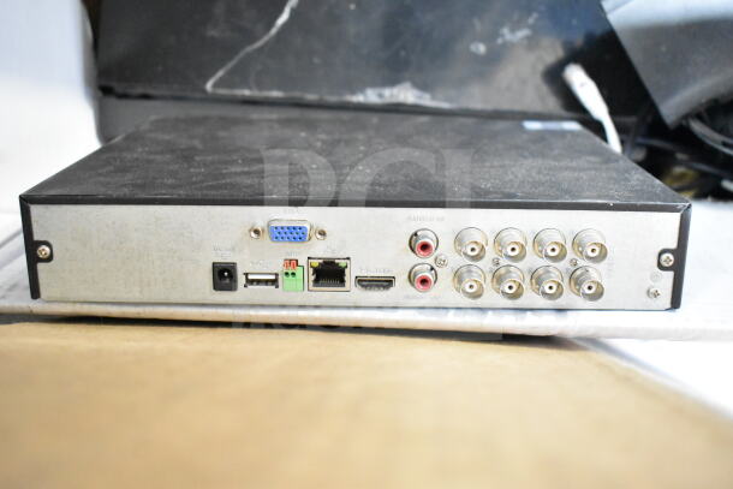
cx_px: 366
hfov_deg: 46.4
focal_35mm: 42
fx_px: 855
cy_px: 244
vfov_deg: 31.9
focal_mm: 28
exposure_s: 1/50
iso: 11400
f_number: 4.2
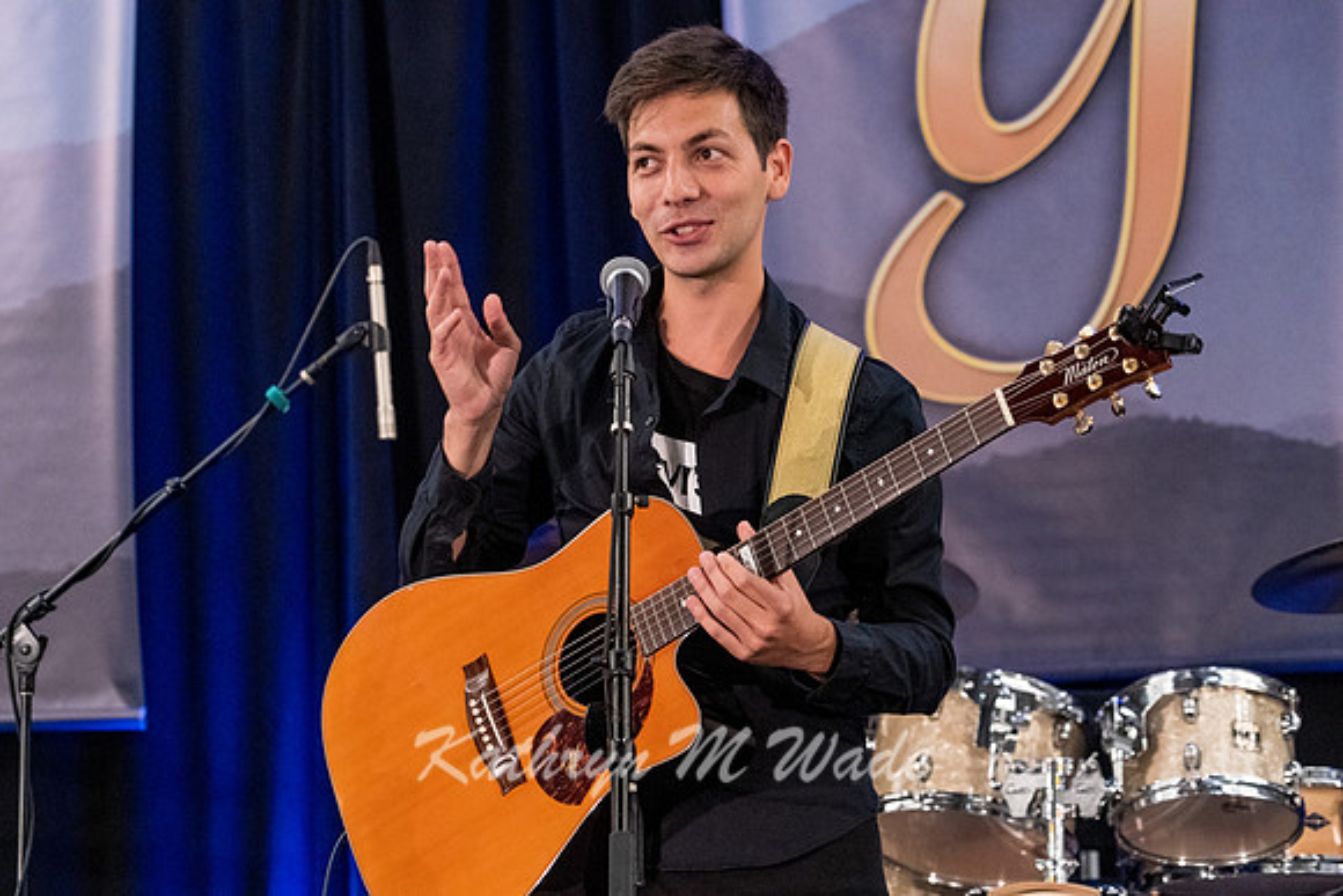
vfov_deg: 10.9
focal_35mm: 126
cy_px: 448
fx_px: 4701
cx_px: 672
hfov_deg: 16.3
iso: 8000
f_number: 6.3
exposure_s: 1/160
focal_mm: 126
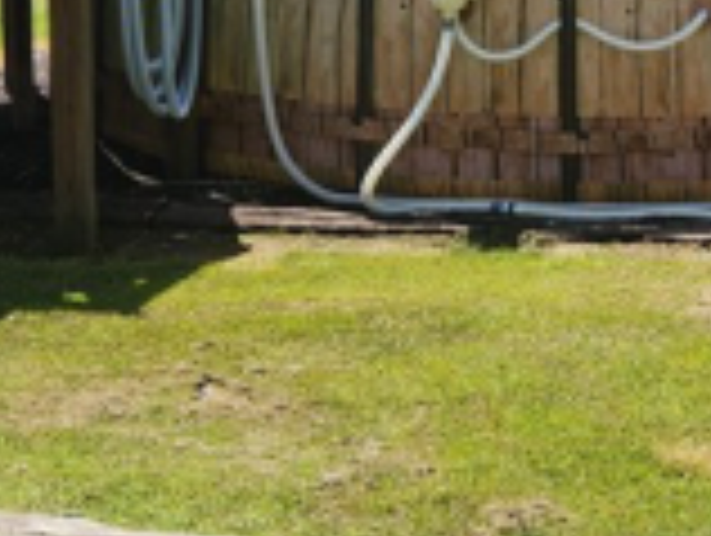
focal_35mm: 97
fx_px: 1995
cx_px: 731
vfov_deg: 15.0
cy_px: -9
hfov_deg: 19.5
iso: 20
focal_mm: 5.4
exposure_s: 1/1228
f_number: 1.8
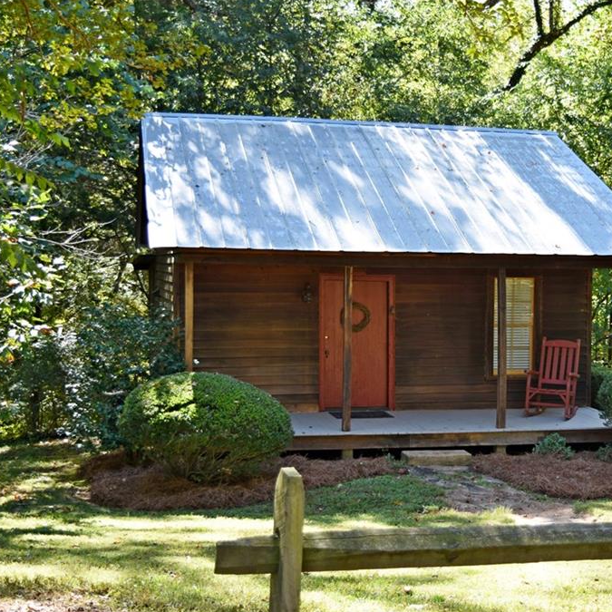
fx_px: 1160
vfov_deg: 29.6
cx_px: 439
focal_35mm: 58
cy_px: 306
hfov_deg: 29.2
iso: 100
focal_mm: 30
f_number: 4.2
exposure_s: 1/60
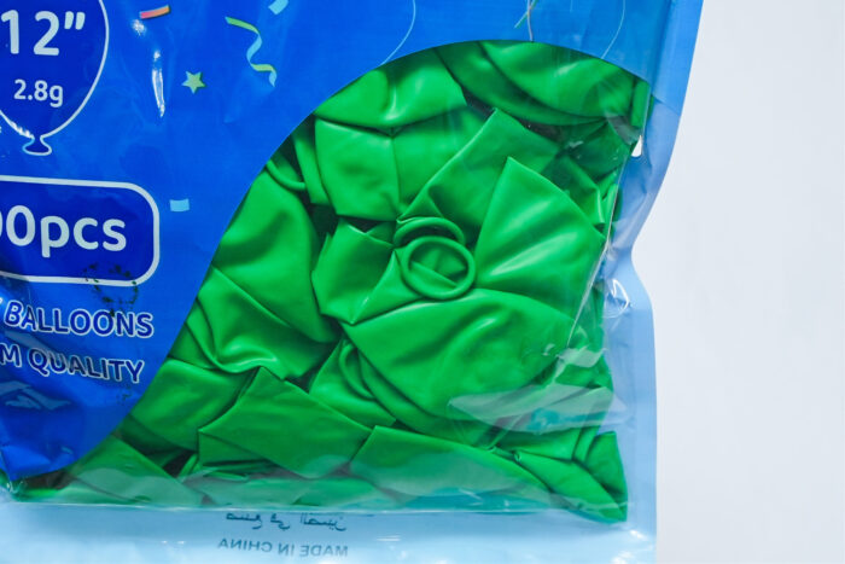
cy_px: 282
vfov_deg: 29.3
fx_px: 1080
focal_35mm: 46
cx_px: 422
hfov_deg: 42.7
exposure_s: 1/160
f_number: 9
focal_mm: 31
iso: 2500
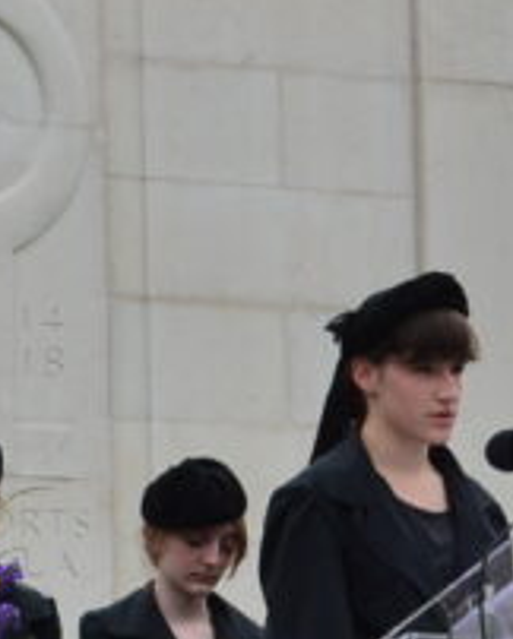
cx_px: 469
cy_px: 660
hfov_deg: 3.9
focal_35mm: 392
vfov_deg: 4.9
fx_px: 7436
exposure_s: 1/250
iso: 400
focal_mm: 55
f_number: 10
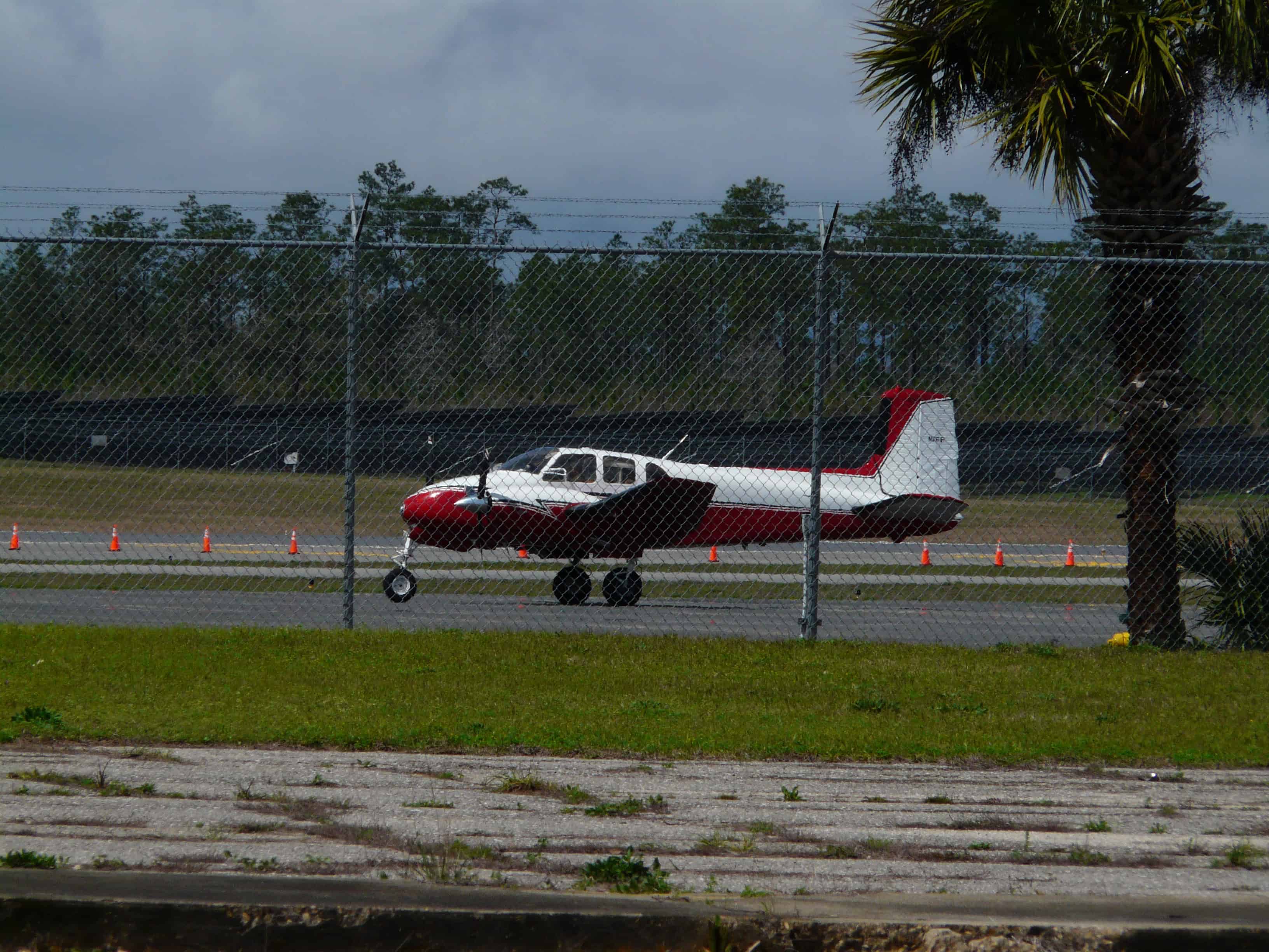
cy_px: 476
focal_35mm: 343
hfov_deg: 5.8
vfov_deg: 4.3
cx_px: 634
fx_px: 12574
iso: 100
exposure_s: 1/640
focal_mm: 56.4
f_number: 8
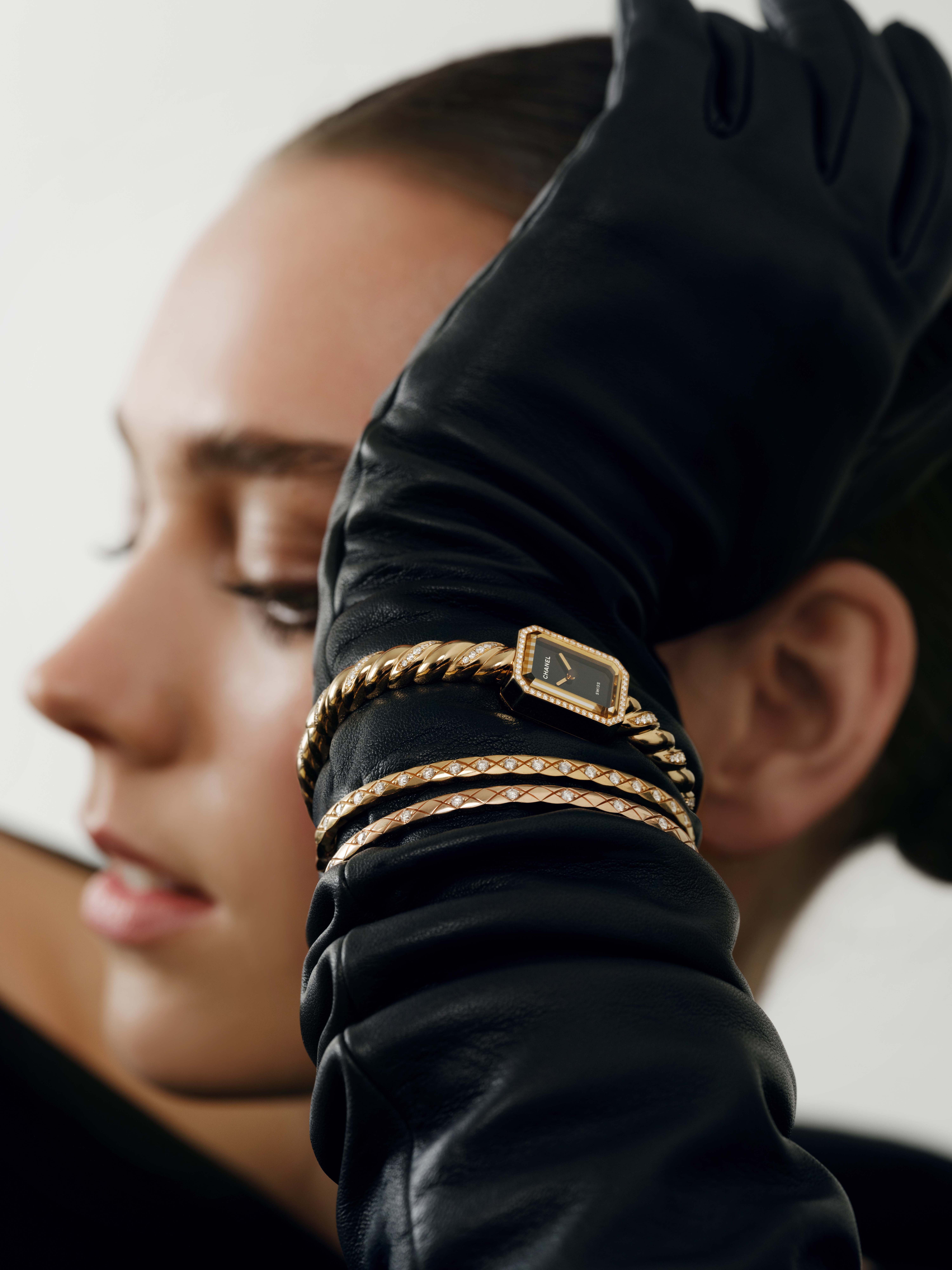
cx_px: 476
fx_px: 3484
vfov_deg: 20.7
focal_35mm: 95
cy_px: 635
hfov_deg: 15.6
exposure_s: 1/125
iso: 400
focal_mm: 120
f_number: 9
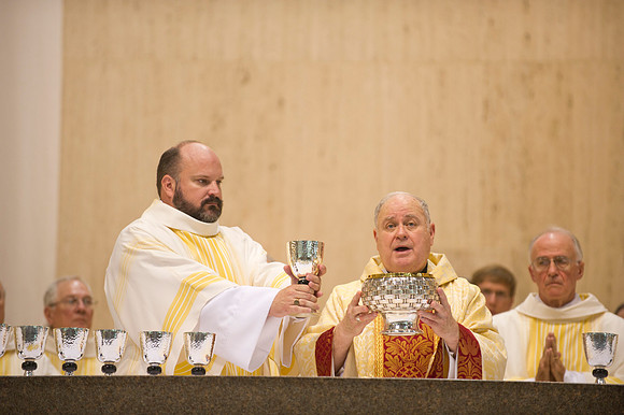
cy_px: 208
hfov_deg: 10.3
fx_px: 3465
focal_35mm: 200
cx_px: 312
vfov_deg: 6.9
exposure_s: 1/100
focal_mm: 200
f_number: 2.8
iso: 2000
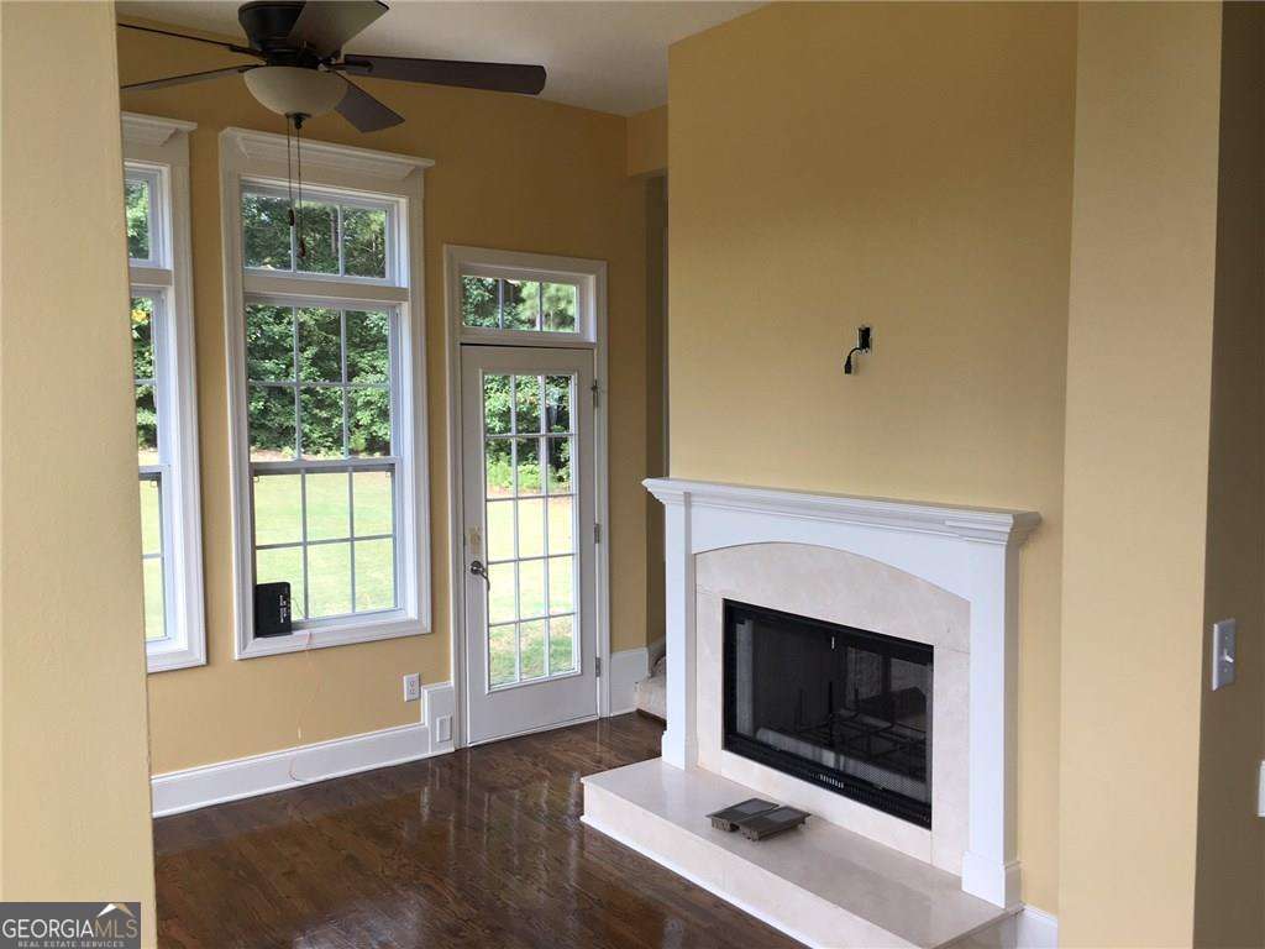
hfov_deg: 61.7
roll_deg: -0.1
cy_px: 474
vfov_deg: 48.2
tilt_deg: -4.1
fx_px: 1060
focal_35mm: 29
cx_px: 632
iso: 25
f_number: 2.2
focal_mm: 4.15
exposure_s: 1/120
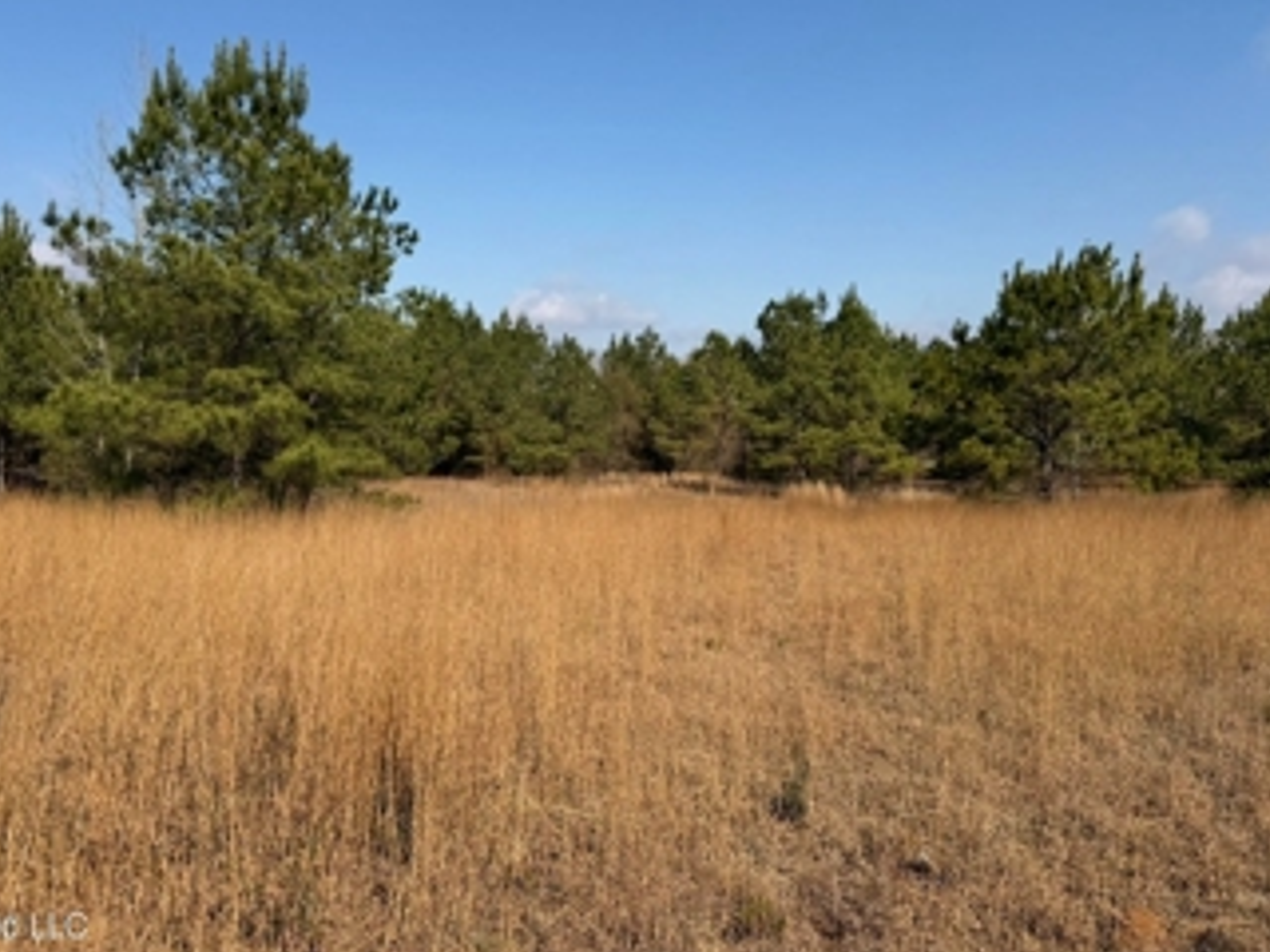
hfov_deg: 60.0
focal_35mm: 30
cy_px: 385
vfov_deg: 46.6
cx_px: 635
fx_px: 1101
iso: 80
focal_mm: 6.76
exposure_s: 1/4975
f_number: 1.78
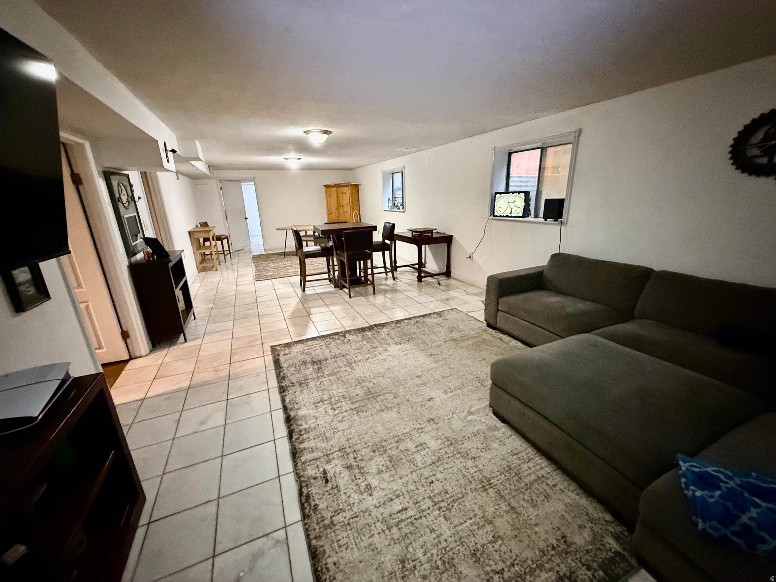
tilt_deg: -16.4
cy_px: 291
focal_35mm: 14
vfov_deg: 85.7
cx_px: 388
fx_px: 314
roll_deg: +1.7
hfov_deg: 102.1
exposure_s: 1/40
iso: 1000
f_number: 2.2
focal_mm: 2.22
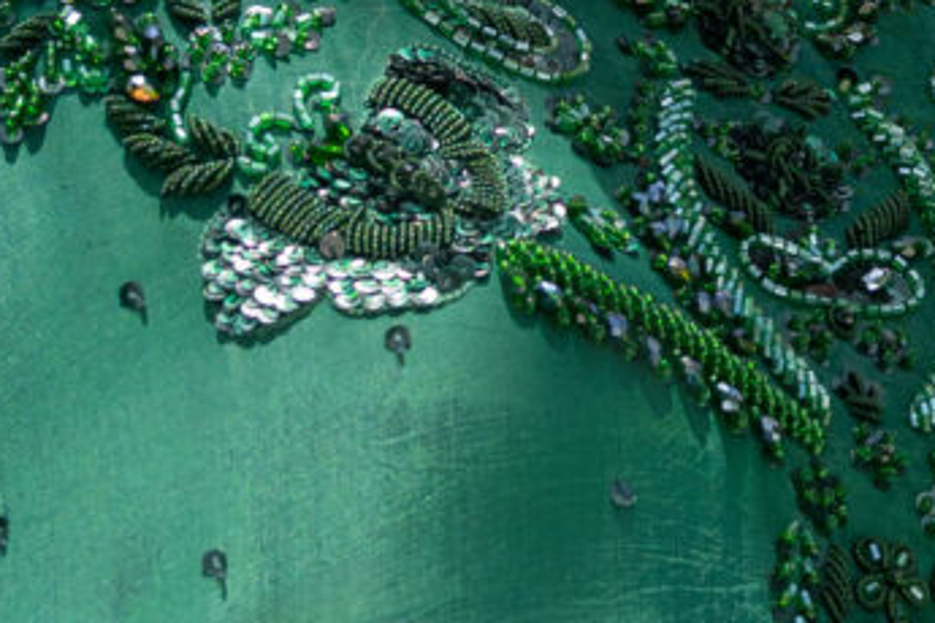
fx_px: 6069
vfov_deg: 5.9
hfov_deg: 8.7
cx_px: 1001
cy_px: 341
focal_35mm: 234
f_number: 4
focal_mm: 31.5
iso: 100
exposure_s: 1/2500
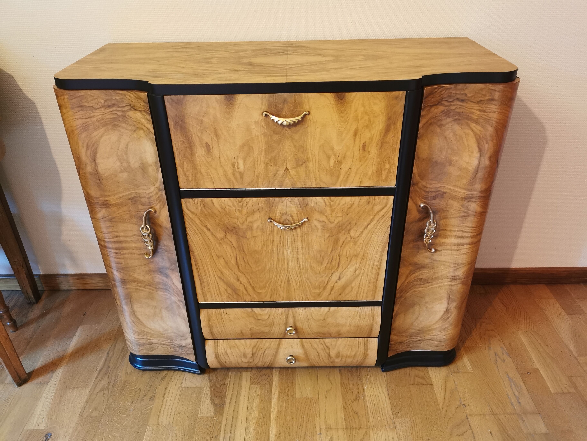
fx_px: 458
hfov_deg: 65.3
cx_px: 294
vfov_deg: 51.4
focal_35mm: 27
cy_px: 220
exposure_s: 1/33.3
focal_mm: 5.56
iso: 320
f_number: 1.6
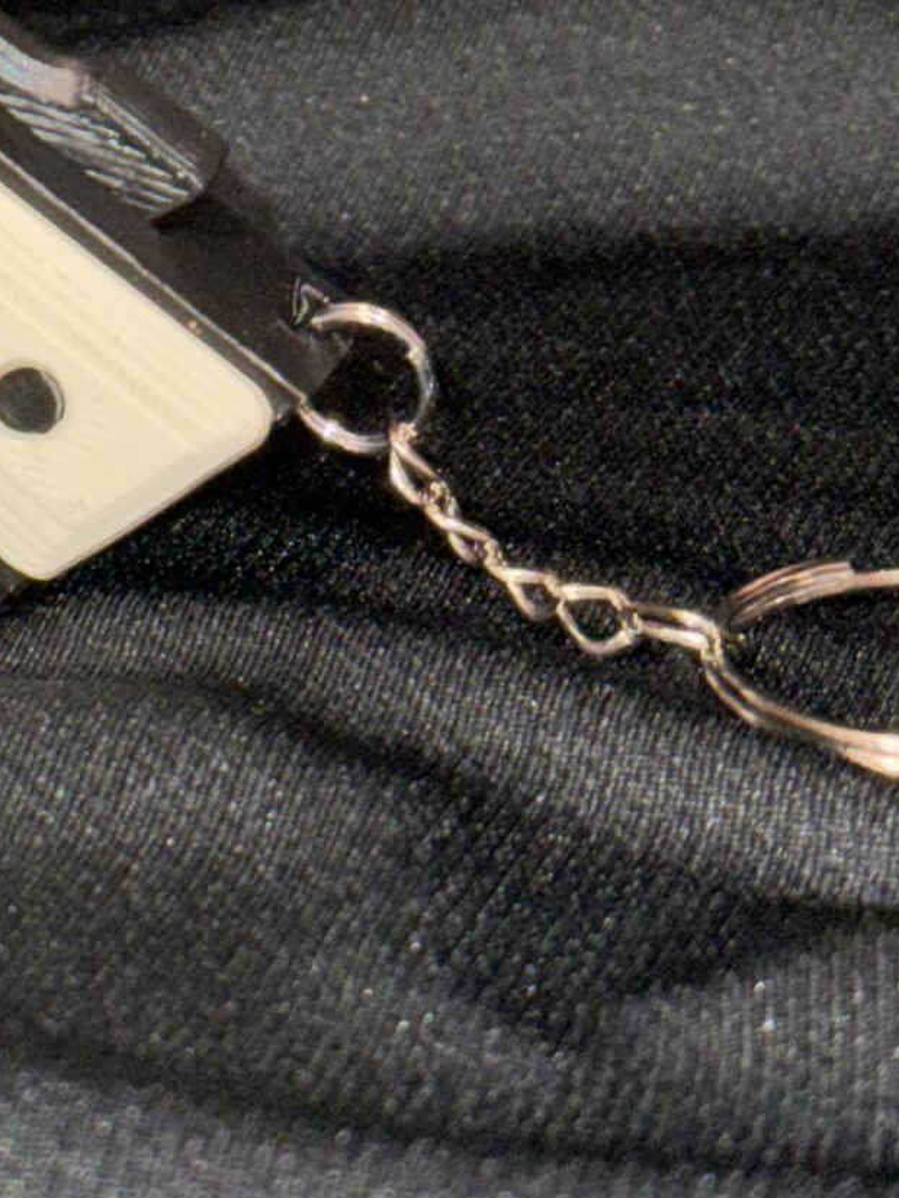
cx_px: -245
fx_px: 5158
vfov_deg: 13.1
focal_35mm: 149
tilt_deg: -18.1
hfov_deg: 9.8
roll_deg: +2.0
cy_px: 70
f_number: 1.78
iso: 50
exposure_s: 1/6
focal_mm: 6.76
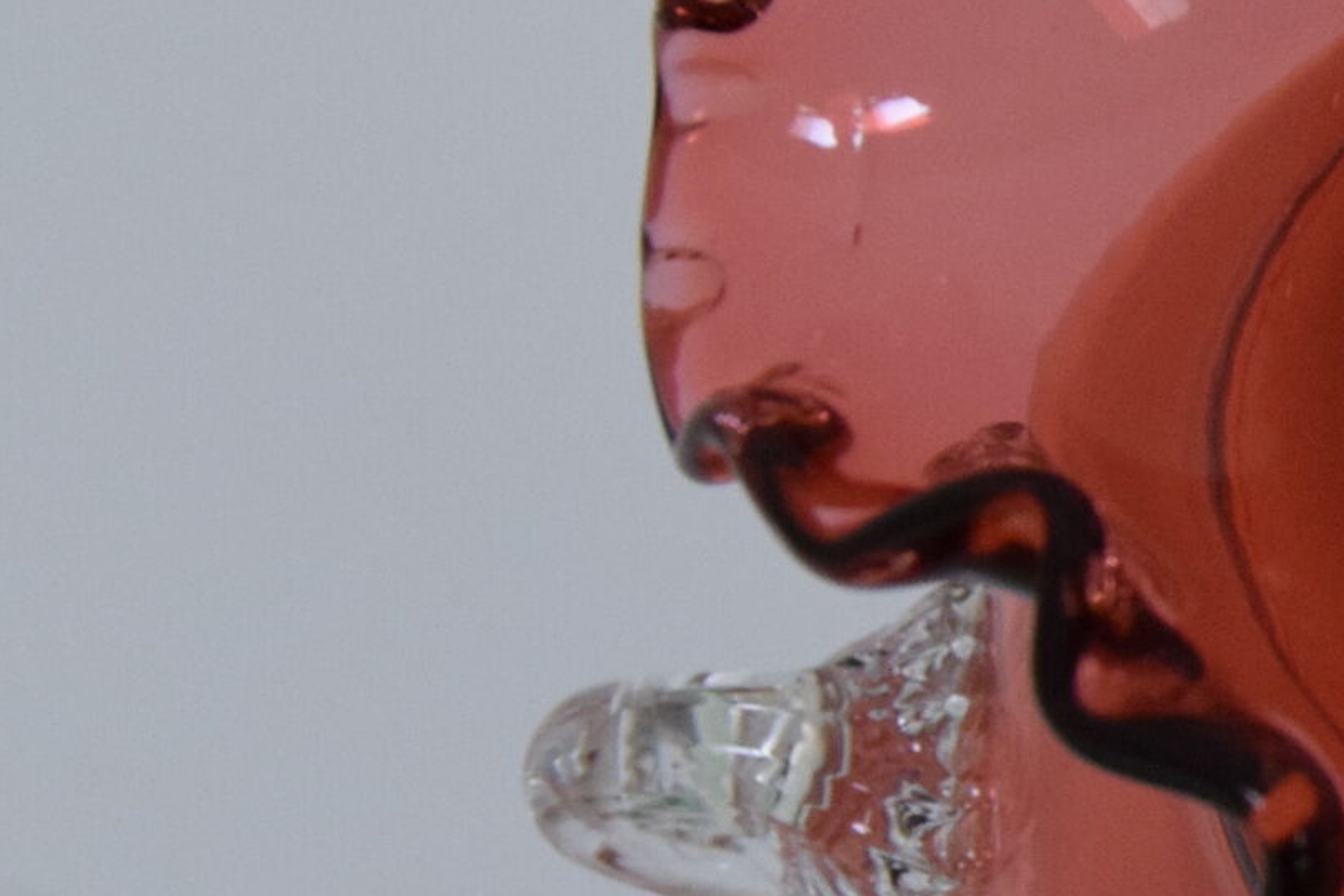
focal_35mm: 155
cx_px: 1970
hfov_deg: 12.6
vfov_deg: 8.9
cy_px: 527
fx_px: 5787
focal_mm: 28
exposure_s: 1/200
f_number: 7.1
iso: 1600
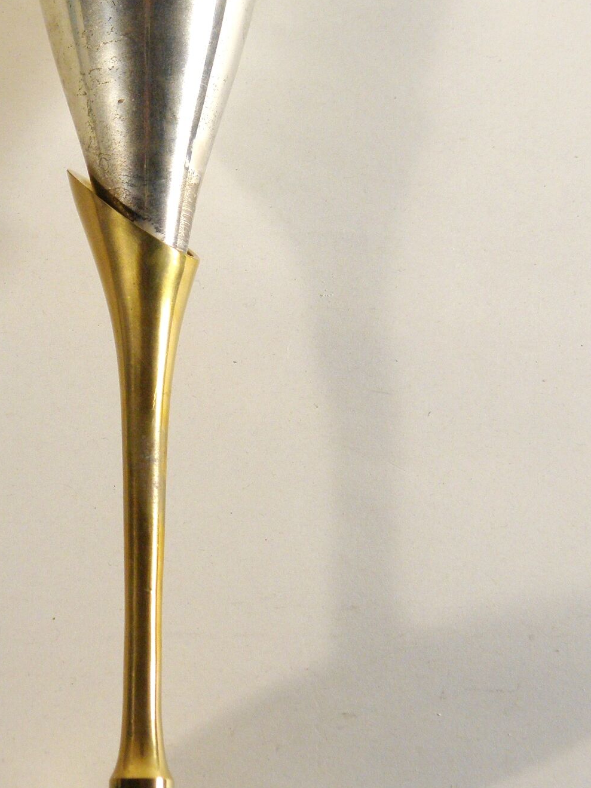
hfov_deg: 11.2
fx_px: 3005
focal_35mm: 132
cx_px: 165
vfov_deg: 14.9
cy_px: 164
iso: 125
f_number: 4.3
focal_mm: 12.2
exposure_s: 1/50
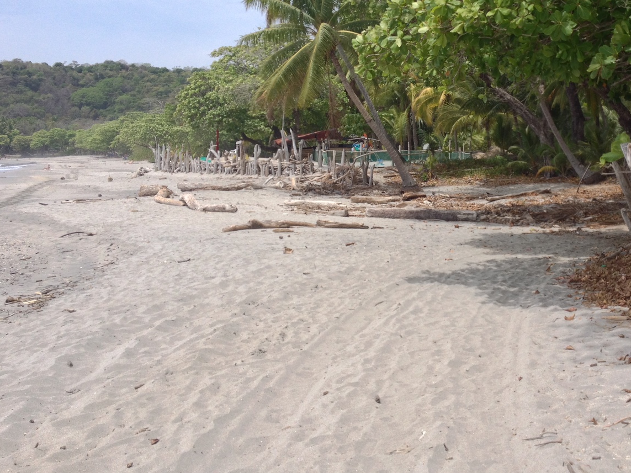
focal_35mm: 49
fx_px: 893
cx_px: 414
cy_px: 146
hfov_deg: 38.5
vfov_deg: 29.4
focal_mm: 4.28
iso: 50
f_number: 2.4
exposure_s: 1/920
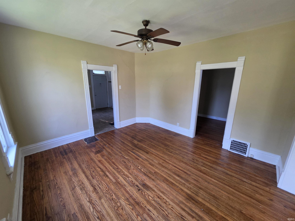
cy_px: 110
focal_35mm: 13
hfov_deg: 106.2
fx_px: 111
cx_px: 148
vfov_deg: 89.9
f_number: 1.9
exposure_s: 1/120
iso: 250
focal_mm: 2.2
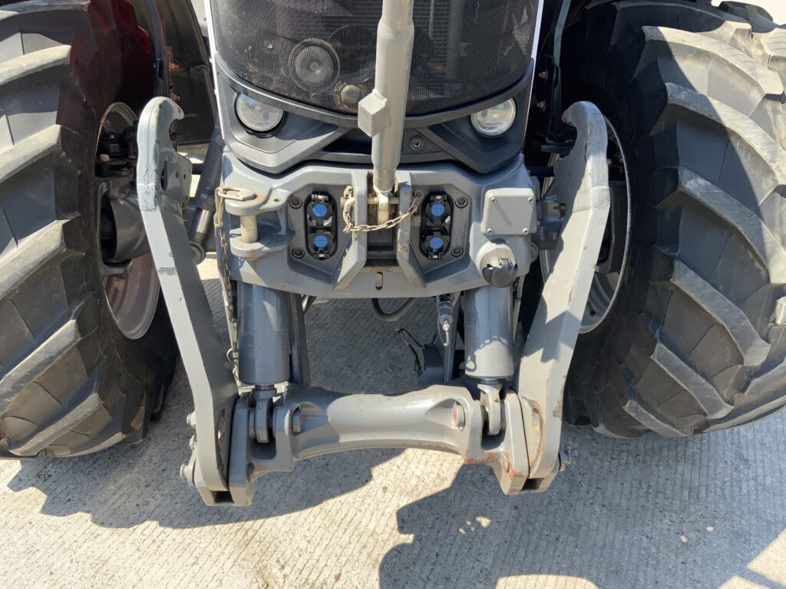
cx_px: 393
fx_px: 658
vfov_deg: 48.2
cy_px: 294
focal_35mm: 29
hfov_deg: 61.7
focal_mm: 3
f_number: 1.8
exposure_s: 1/248
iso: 16
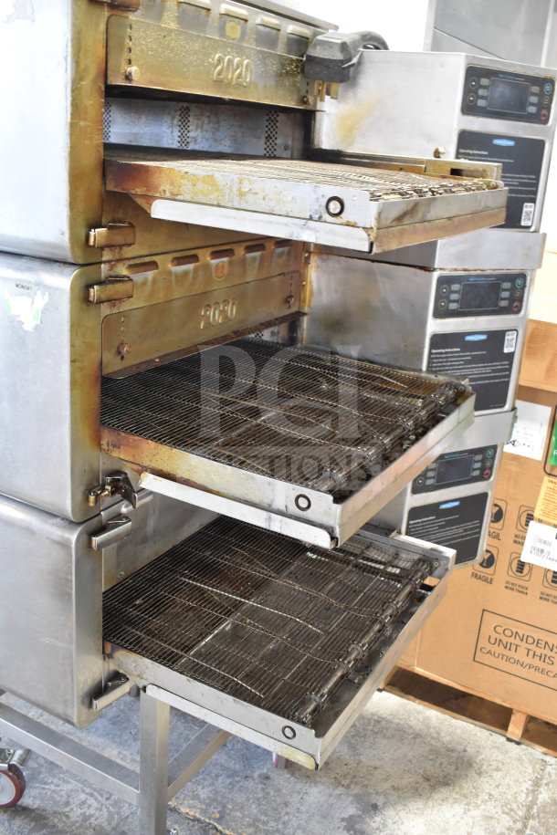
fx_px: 801
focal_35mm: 34
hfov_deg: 38.4
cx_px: 278
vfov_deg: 55.1
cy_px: 418
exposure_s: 1/40
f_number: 3.8
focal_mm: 23
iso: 1250
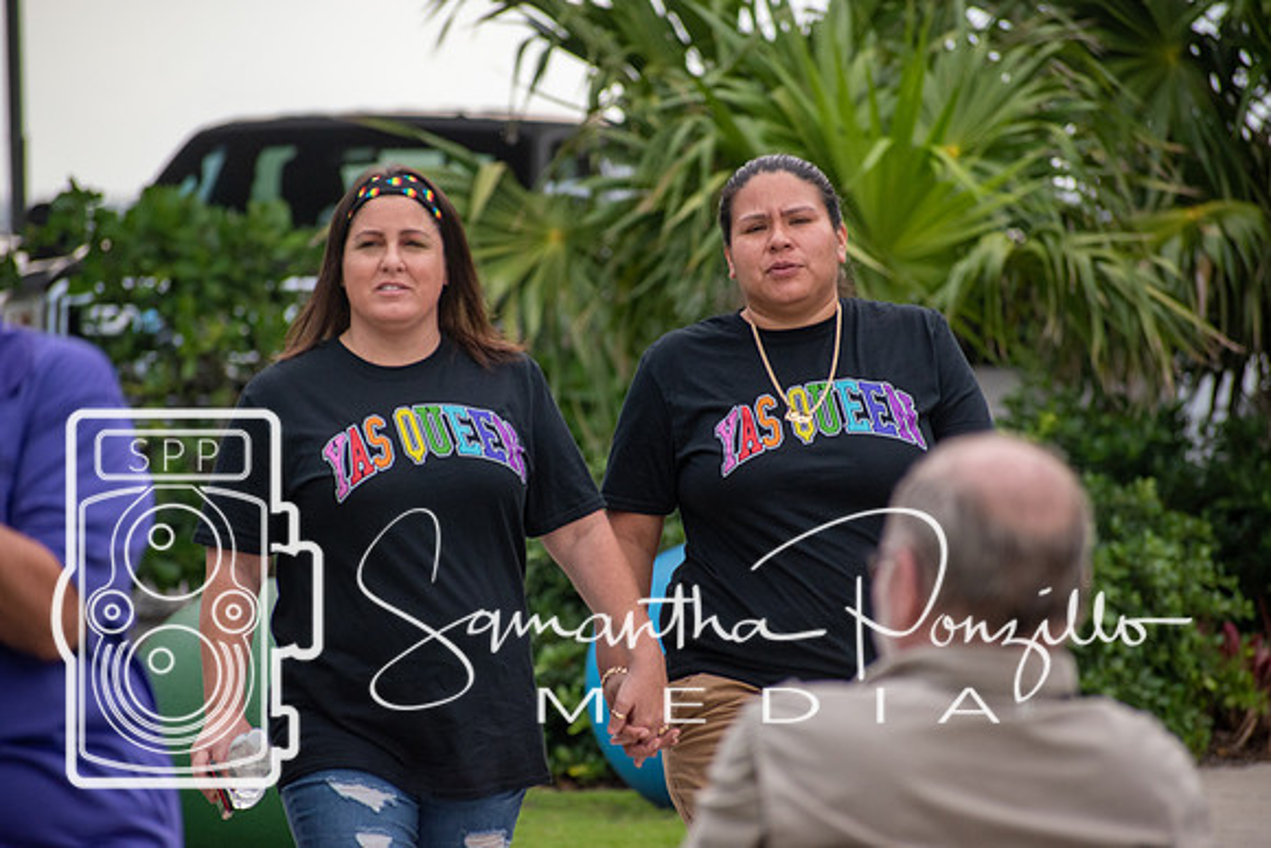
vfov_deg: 4.4
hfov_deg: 6.5
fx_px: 11123
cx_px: 636
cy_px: 424
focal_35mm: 315
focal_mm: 210
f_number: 5.6
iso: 640
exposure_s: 1/1000
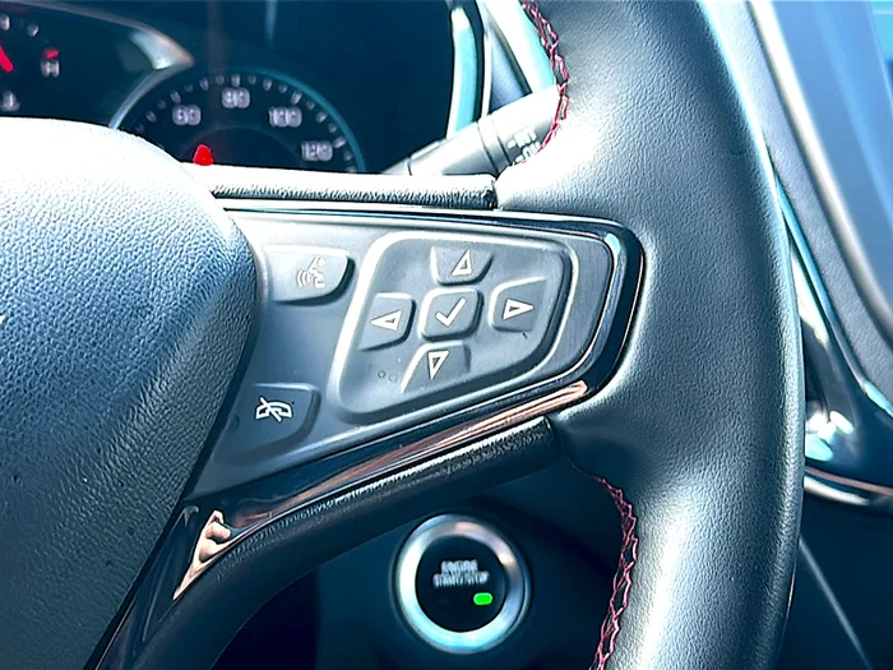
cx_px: 446
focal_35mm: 47
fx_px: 1212
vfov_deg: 30.9
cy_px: 335
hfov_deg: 40.4
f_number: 1.78
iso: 64
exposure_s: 1/56
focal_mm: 6.86
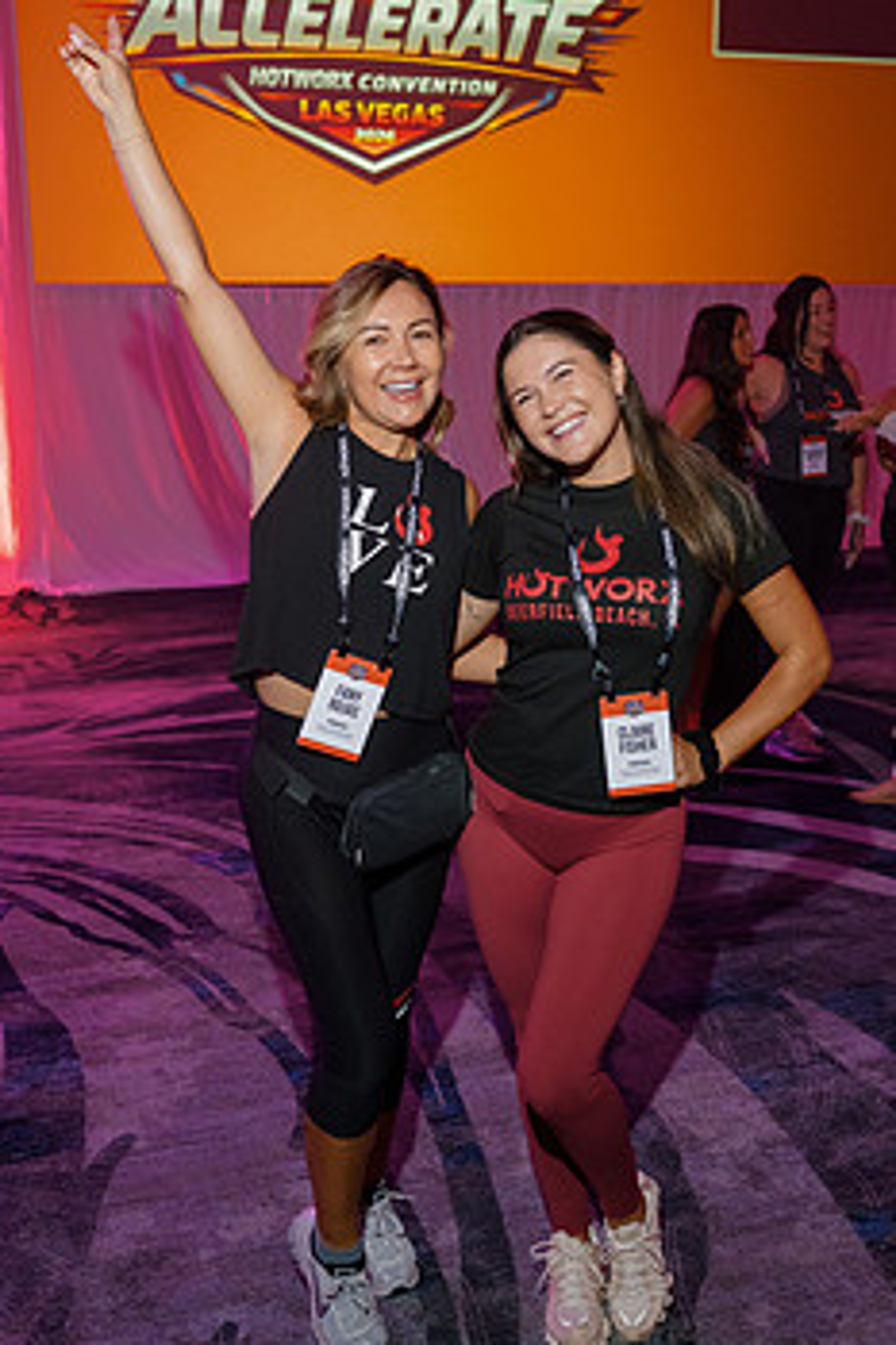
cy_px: 615
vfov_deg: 43.6
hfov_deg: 29.8
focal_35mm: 45
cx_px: 458
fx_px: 1682
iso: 1250
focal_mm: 35
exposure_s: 1/160
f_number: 4
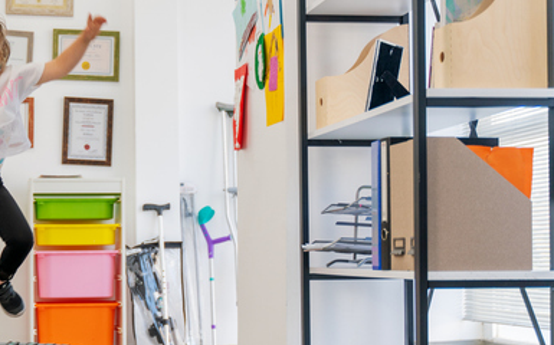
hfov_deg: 28.4
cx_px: 111
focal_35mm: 71
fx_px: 1071
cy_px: 242
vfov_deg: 18.2
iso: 100
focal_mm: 37
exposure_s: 1/160
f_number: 2.8
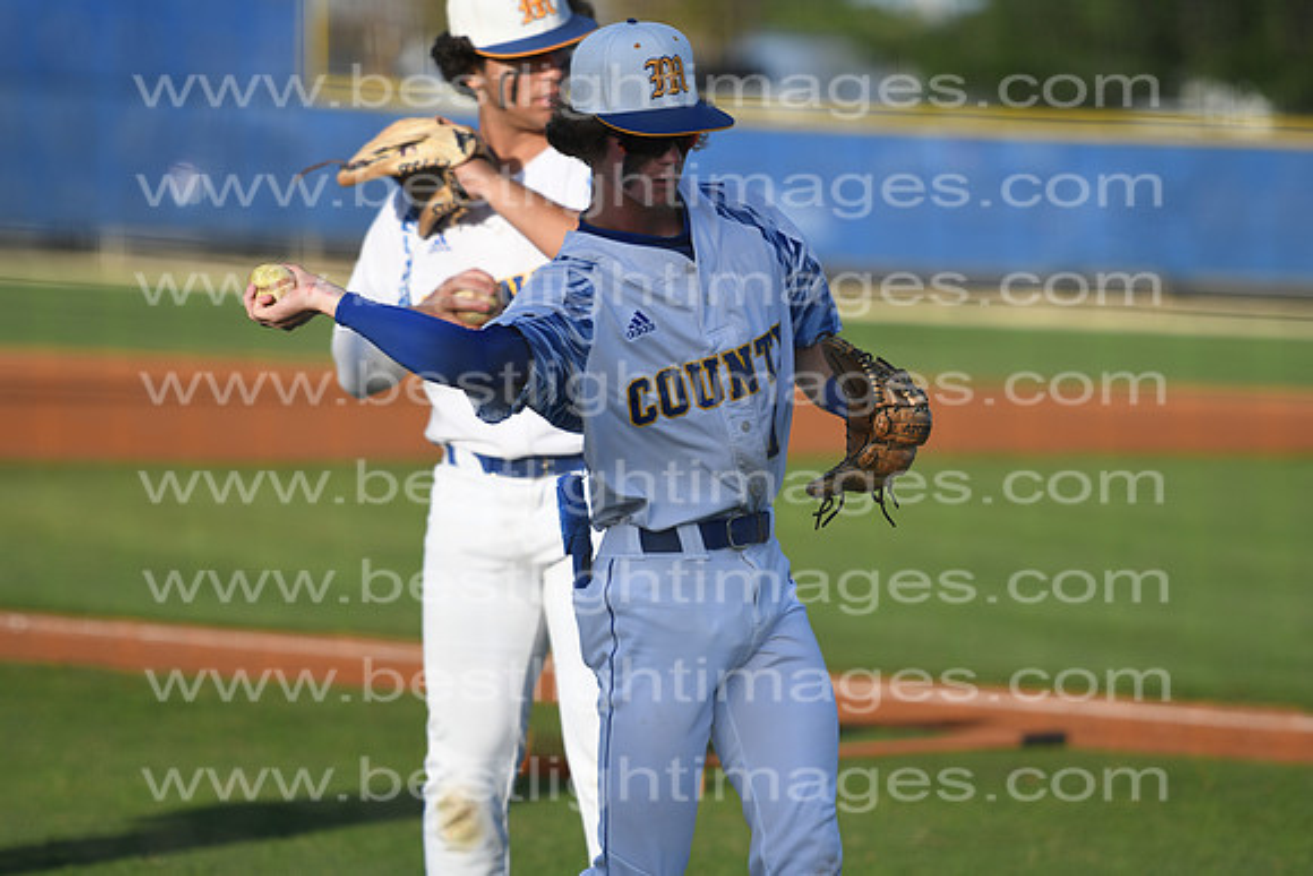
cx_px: 656
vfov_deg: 5.0
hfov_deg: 7.4
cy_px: 438
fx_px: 10123
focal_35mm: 278
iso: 100
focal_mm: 185
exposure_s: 1/2000
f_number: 2.8
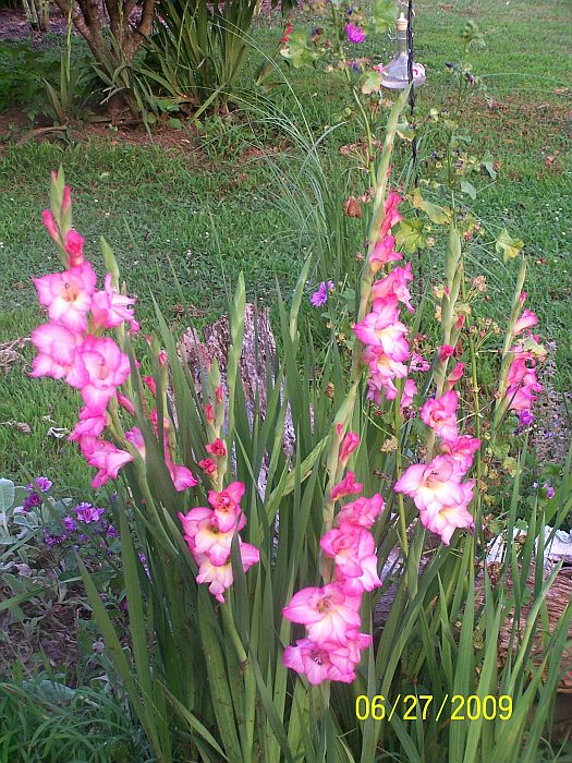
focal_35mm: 75
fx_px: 1652
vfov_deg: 26.0
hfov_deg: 19.6
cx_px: 286
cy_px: 382
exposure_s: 1/45
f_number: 3.2
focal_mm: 12.4
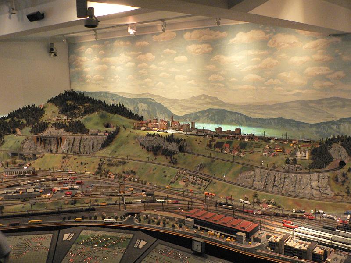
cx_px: 176
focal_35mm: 36
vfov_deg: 39.7
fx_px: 365
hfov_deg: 51.4
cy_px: 132
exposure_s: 1/10
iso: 400
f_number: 2.8
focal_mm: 6
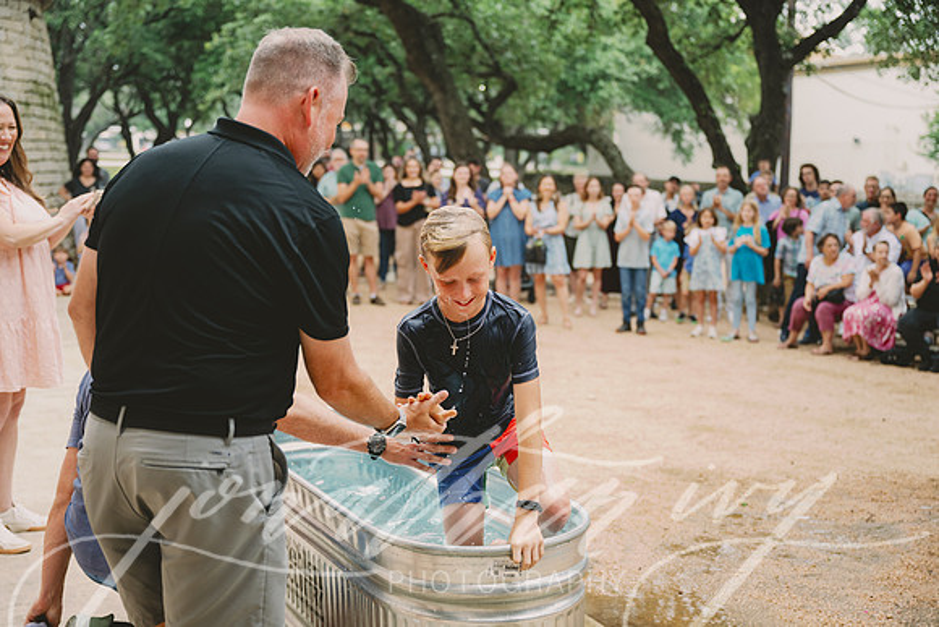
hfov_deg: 42.7
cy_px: 314
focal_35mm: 46
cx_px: 470
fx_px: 1200
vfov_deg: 29.3
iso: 250
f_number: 2.8
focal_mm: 46
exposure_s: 1/640
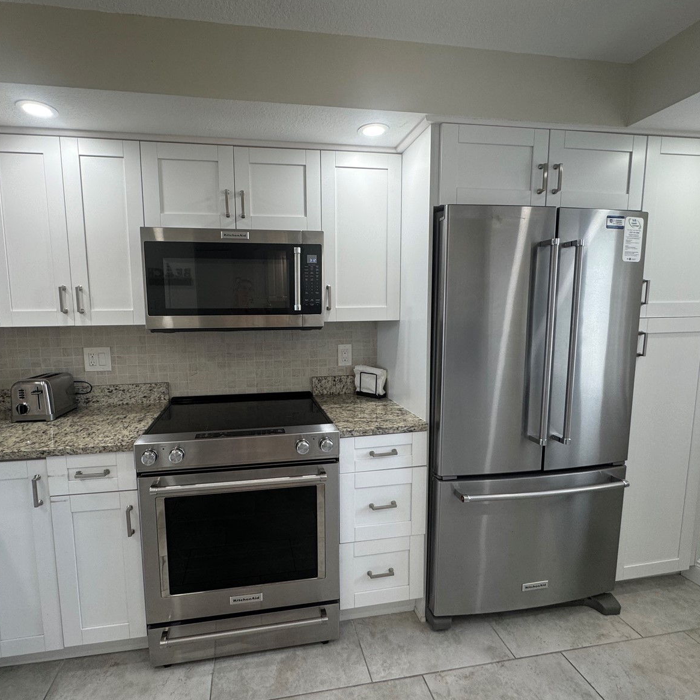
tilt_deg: -7.2
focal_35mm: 17
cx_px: 309
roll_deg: +1.2
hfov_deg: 83.6
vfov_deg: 84.0
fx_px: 389
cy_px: 353
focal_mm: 2.22
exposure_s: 1/120
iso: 100
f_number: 2.2
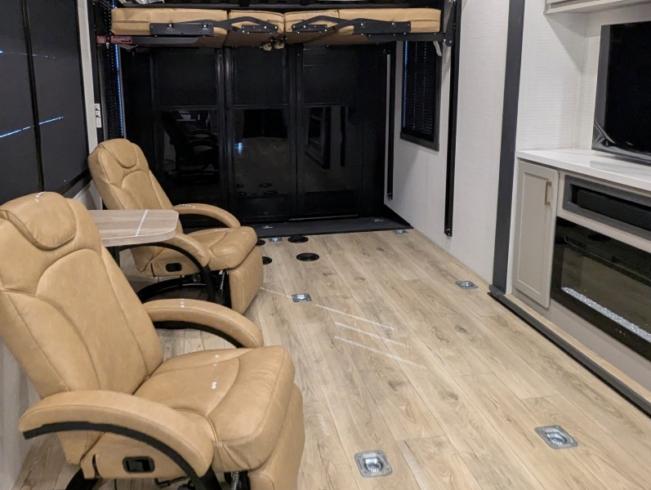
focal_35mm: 28
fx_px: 527
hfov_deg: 63.3
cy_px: 172
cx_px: 296
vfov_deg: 49.2
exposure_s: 1/34.8
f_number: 2.2
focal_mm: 2.35
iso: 350
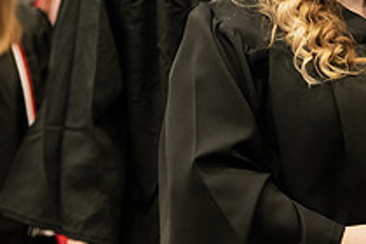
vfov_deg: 5.1
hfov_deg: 7.5
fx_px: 2755
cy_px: 4
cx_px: 415
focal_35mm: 271
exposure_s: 1/200
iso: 2000
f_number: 3.2
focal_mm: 98
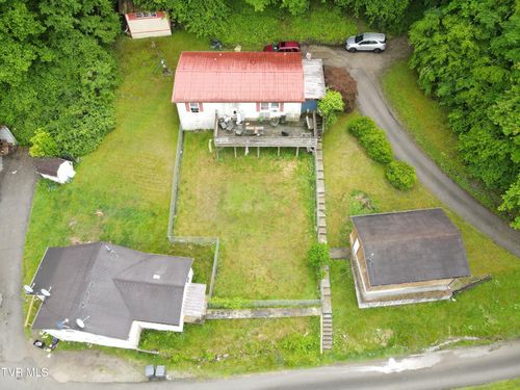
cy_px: 195
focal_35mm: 24
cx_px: 260
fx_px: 361
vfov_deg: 56.8
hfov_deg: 71.6
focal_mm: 4.5
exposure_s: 1/100
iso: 100
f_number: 2.8
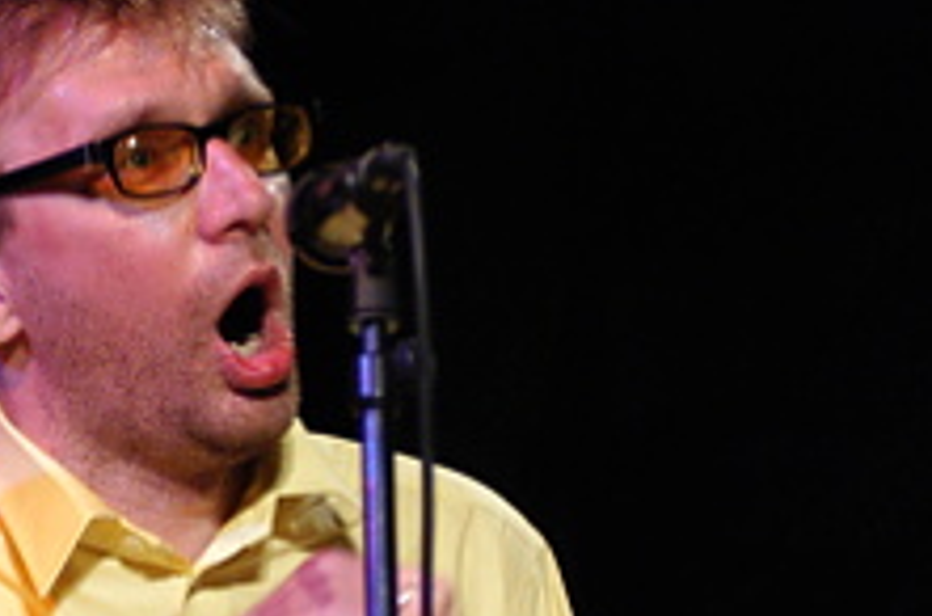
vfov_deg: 3.4
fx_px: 10378
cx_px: 519
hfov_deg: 5.1
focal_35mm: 402
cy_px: 591
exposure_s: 1/100
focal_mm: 80
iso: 1000
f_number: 3.2
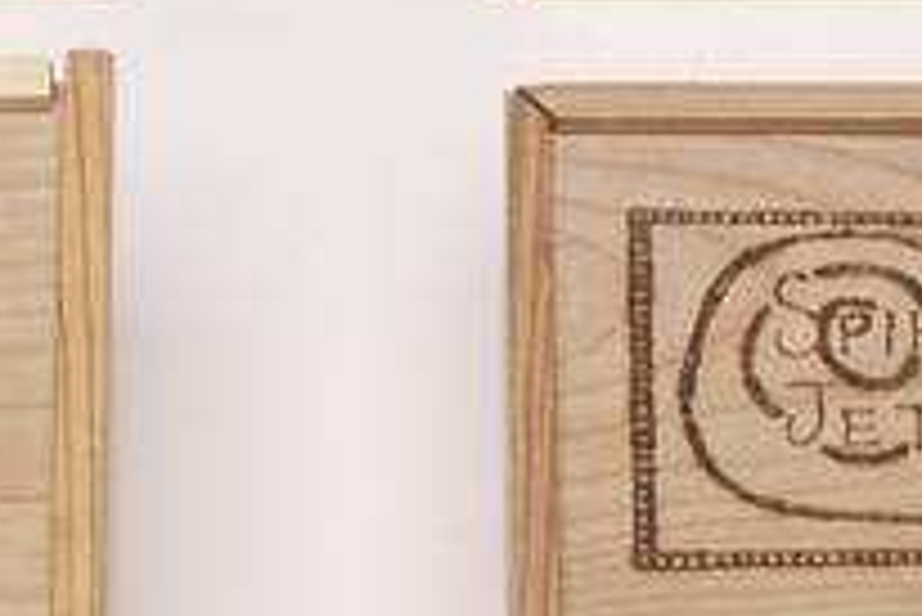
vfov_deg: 3.9
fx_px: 8996
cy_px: 272
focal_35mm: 351
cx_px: 432
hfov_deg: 5.9
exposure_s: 1/125
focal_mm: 40
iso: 100
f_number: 22
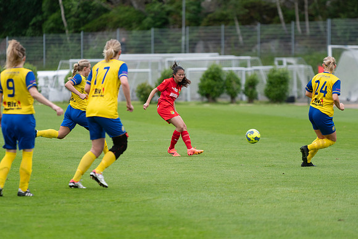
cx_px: 179
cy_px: 120
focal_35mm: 300
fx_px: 2984
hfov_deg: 6.9
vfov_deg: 4.6
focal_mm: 200
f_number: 3.2
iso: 360
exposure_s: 1/1600
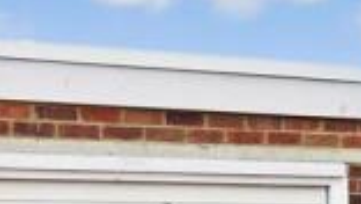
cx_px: 220
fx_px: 1199
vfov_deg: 9.5
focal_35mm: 125
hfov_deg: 17.1
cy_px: 279
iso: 200
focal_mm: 19
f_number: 10
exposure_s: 1/400
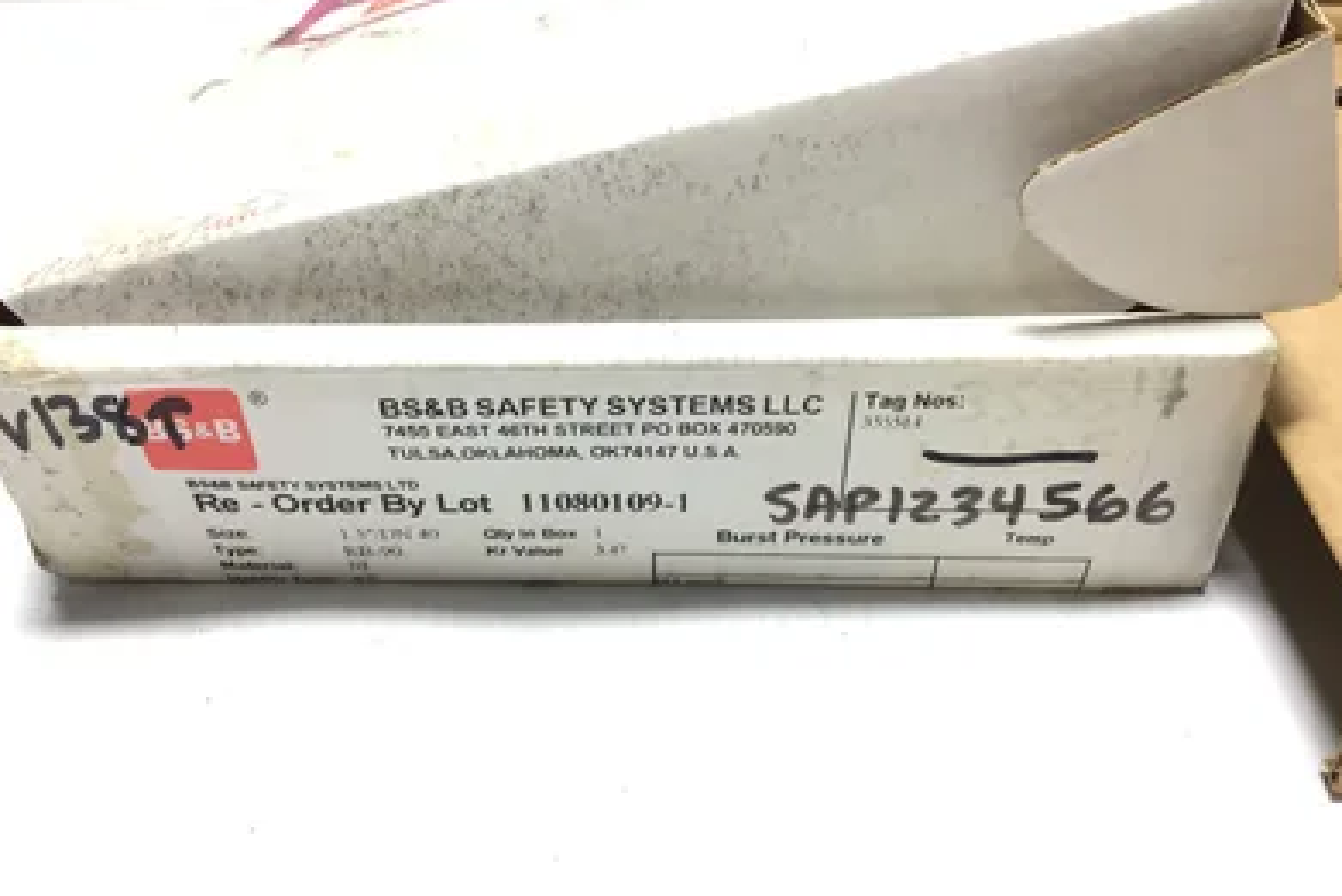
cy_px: 470
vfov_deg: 40.0
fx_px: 1231
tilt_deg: -34.0
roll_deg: +0.7
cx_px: 673
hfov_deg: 57.2
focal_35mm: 33
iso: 40
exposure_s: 1/120
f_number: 2.4
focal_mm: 3.3
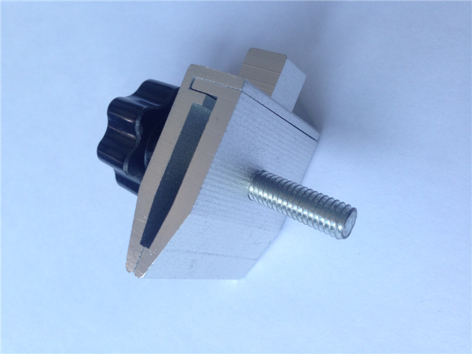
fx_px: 450
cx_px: 236
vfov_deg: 42.9
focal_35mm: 33
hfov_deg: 55.4
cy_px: 177
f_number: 2.4
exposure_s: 1/60
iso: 50
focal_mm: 4.12
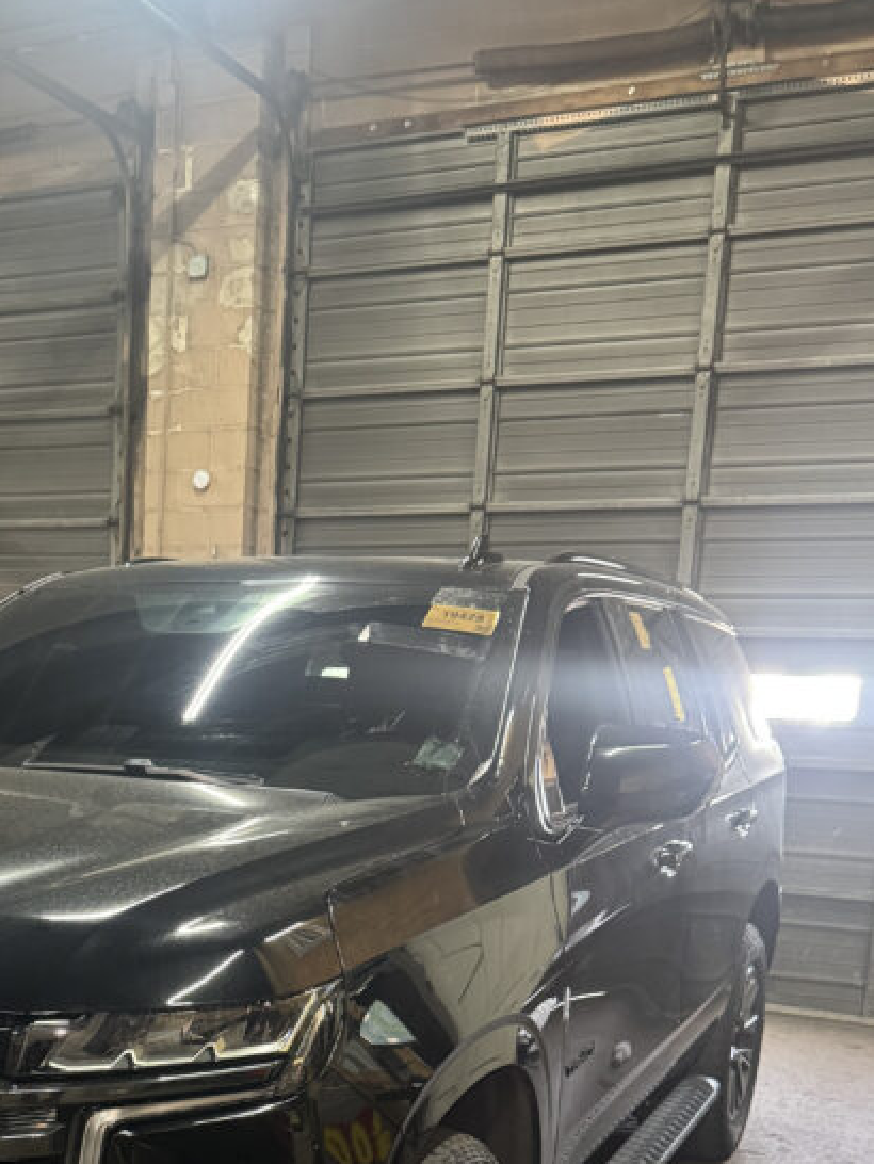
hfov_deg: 31.0
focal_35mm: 45
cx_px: 117
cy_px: 964
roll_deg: -1.2
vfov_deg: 40.0
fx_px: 1514
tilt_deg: -10.1
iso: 800
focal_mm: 6.76
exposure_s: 1/40
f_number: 1.78
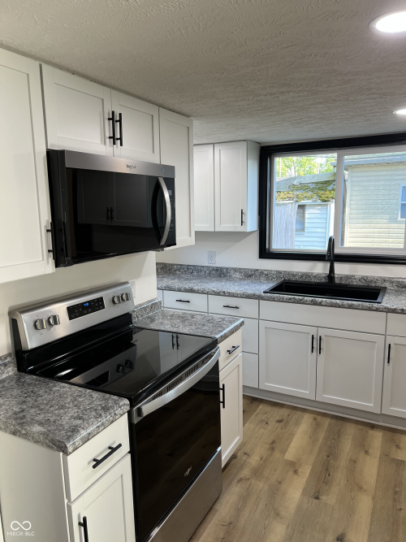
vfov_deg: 67.3
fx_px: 407
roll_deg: +1.3
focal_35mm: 26
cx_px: 203
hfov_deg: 53.0
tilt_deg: -10.0
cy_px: 271
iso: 100
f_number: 1.5
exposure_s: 1/120
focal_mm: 5.7
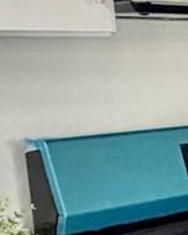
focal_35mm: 115
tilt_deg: -7.9
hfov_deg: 8.6
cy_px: 151
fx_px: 800
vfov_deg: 16.7
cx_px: 701
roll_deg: -0.2
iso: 200
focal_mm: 2.22
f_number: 2.2
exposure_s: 1/60
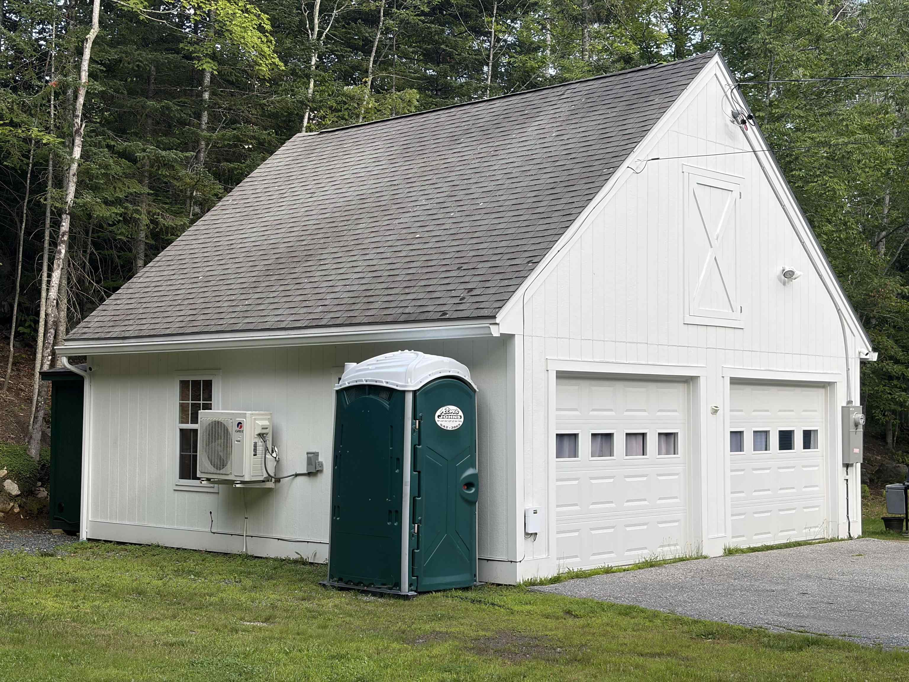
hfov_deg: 36.8
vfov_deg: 28.0
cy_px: 341
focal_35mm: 52
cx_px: 454
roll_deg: -0.5
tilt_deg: +2.6
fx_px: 1365
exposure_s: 1/566
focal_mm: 5.96
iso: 32
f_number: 1.6
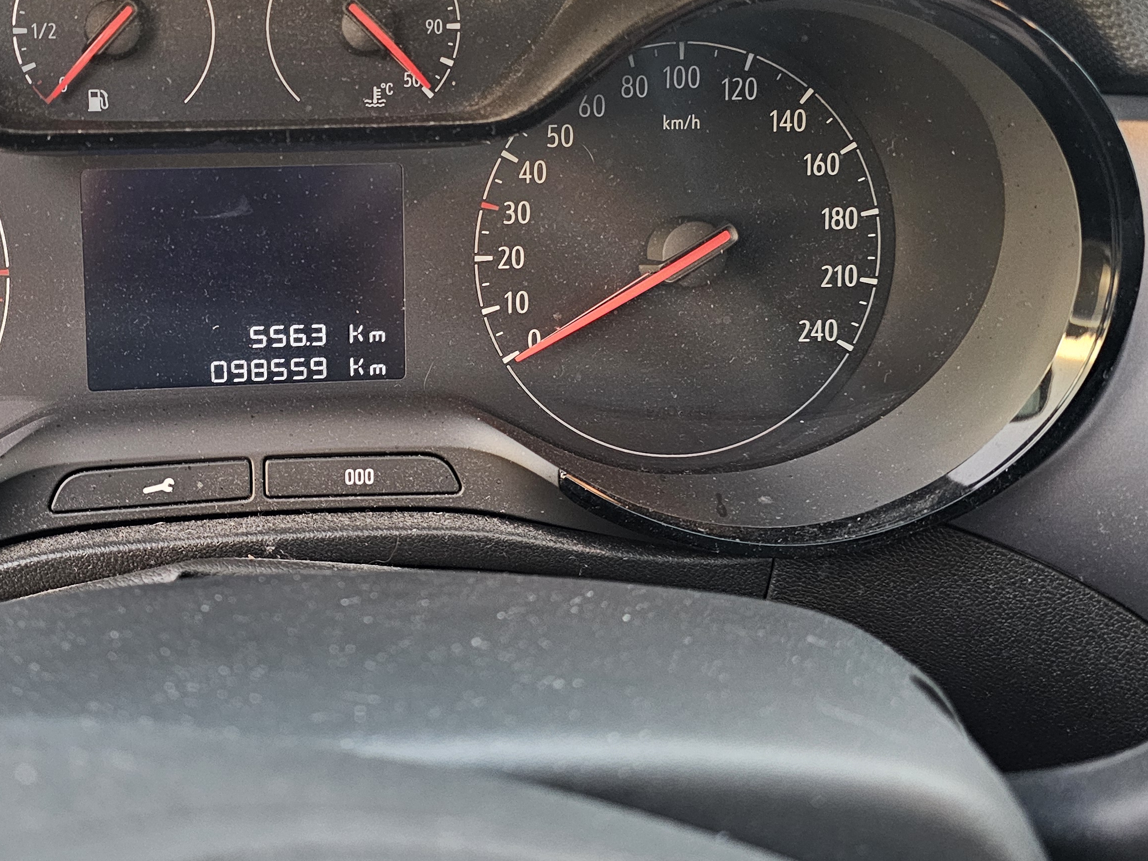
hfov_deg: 45.2
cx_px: 286
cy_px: 312
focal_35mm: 40
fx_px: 1327
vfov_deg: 35.7
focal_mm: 6.3
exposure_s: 1/25
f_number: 1.7
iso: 640
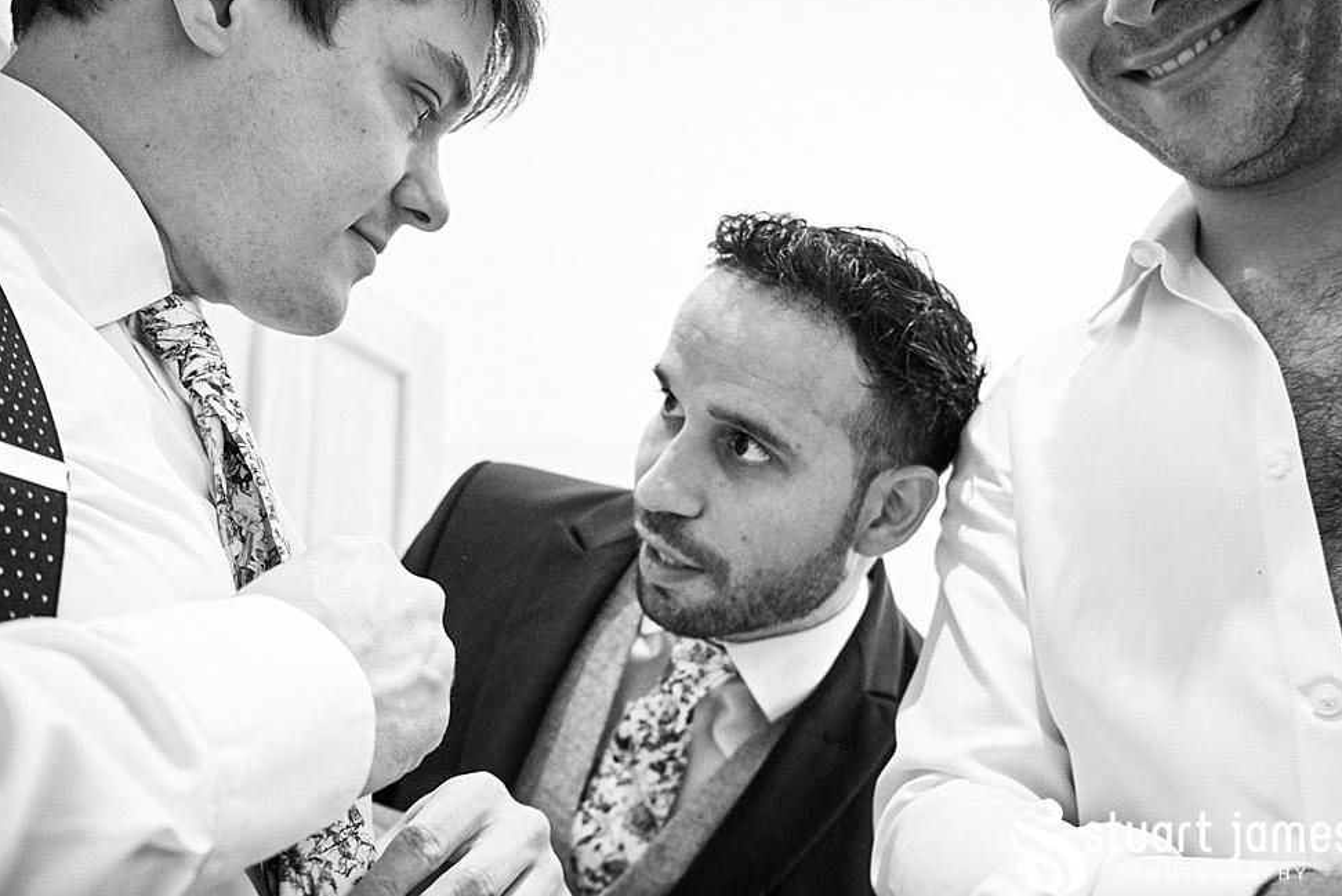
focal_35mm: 36
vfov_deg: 36.9
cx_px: 677
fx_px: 1343
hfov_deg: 53.1
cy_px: 440
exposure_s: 1/200
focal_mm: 23
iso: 6400
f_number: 3.2
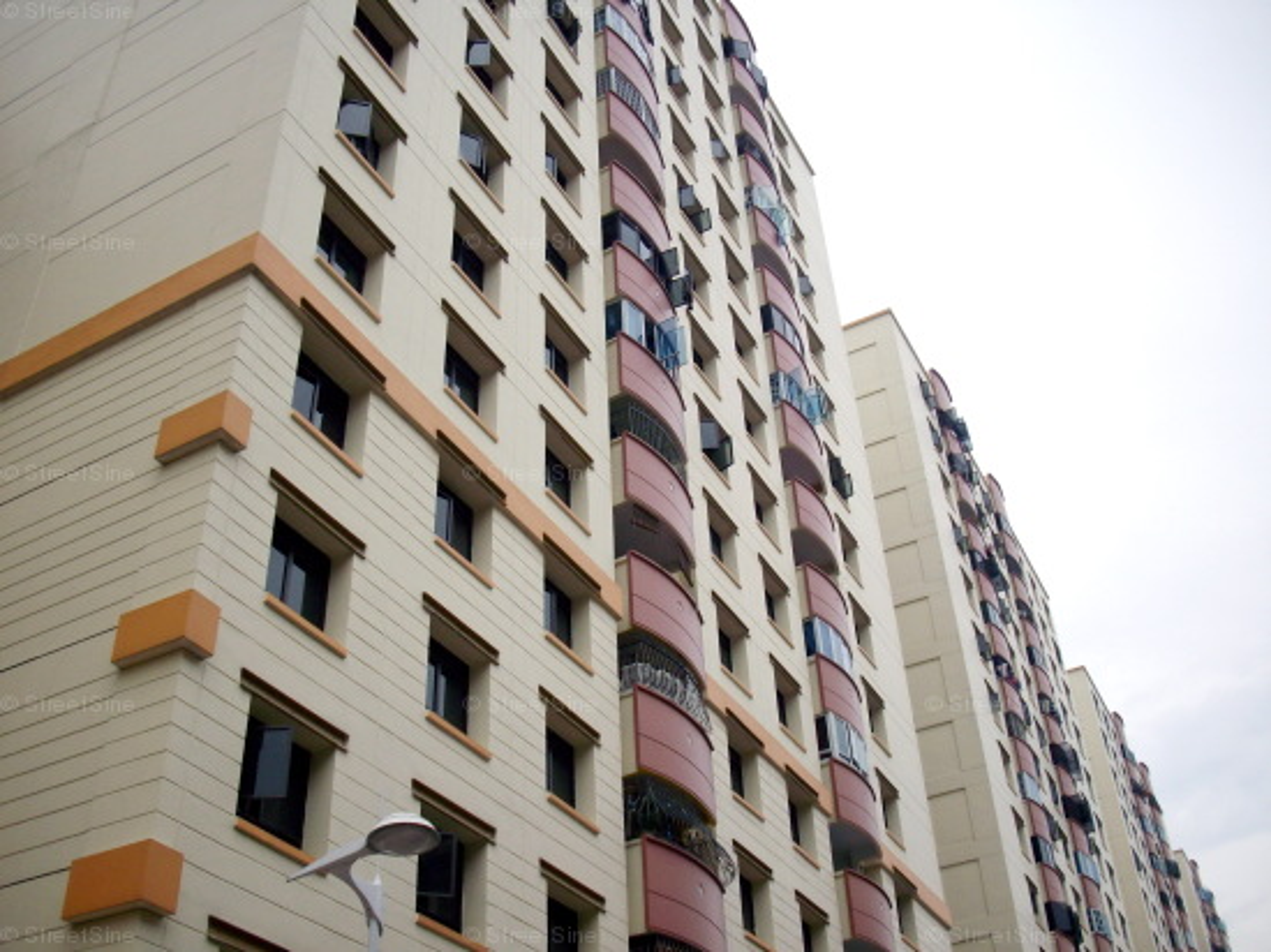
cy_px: 476
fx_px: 1358
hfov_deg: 50.2
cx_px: 636
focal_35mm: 37
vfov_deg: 38.6
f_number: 5.6
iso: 80
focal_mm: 6.2
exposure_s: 1/400
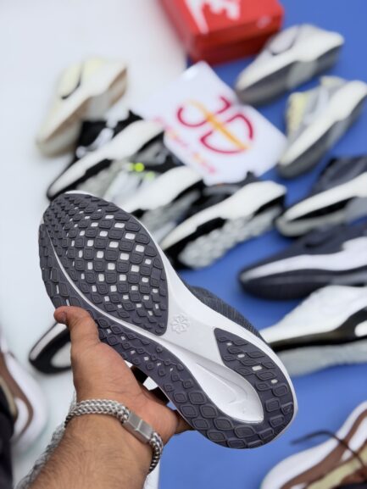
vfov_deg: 39.6
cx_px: 184
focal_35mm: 48
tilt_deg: -55.3
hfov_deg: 30.3
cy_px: 244
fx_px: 678
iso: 64
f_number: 1.78
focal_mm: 6.76
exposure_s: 1/342
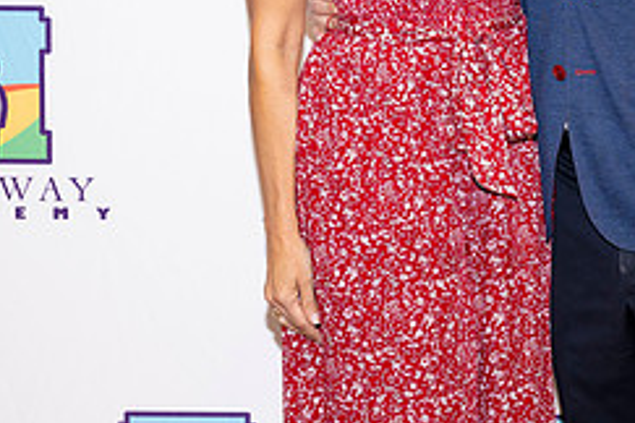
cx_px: 562
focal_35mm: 136
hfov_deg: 14.9
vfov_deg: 10.0
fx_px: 2399
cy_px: -51
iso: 800
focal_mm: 57
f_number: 5.6
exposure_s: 1/160
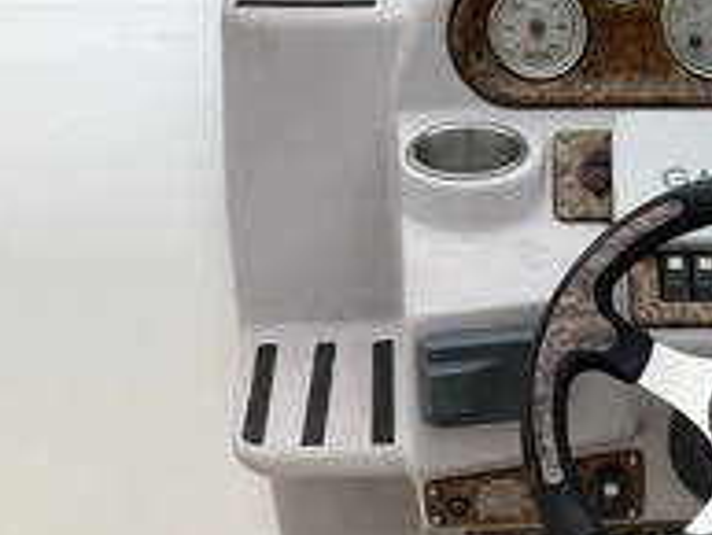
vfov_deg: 24.2
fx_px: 1235
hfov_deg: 29.8
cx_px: 727
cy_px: 398
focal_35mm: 60
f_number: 1.8
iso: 25
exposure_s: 1/1730
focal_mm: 3
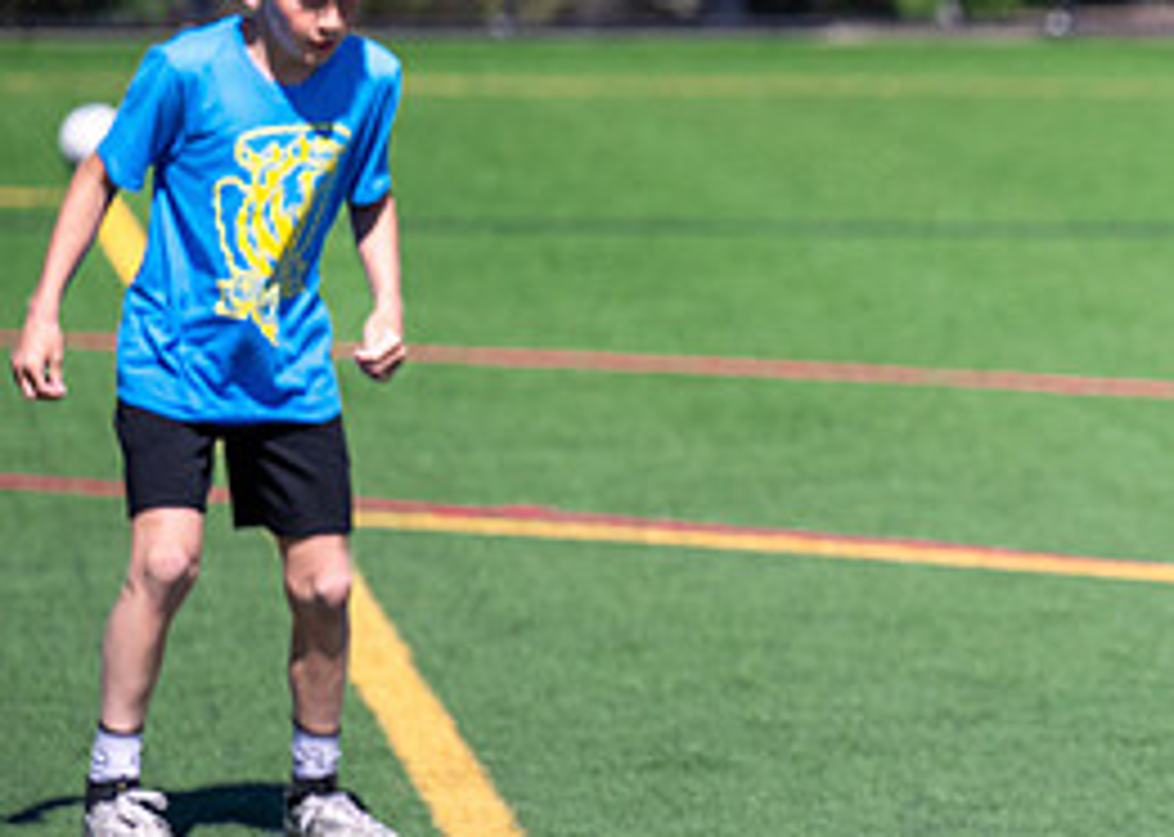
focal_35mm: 305
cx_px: 1639
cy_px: 494
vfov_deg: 4.7
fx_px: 10162
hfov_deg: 6.5
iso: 500
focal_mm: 104
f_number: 2.8
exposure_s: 1/8000
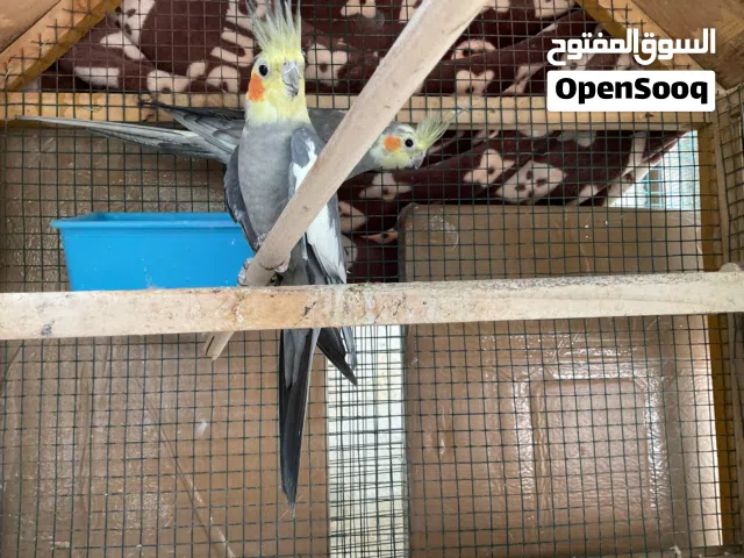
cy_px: 279
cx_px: 372
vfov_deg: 48.2
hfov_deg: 61.7
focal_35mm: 29
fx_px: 623
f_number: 1.8
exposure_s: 1/50
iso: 80
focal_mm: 3
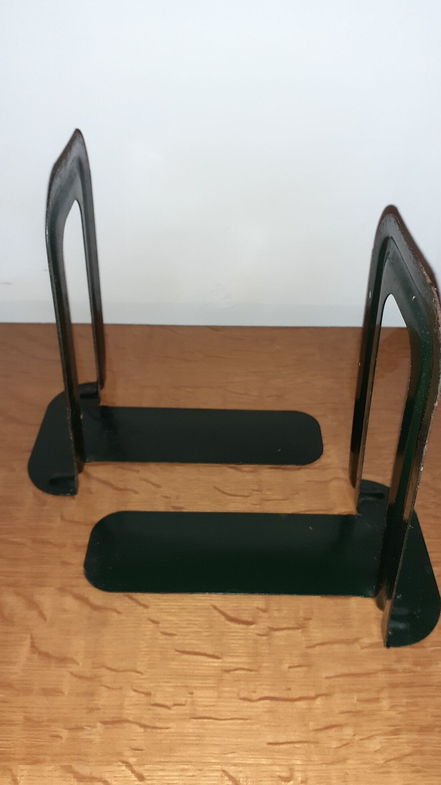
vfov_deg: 64.3
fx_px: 624
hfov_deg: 38.9
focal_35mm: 30
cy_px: 387
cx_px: 233
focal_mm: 3.6
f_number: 1.9
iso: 1000
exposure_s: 1/17
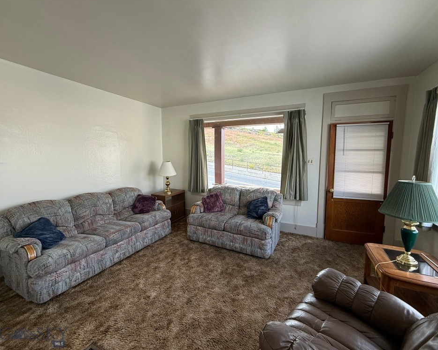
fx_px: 194
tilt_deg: -4.7
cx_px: 217
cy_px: 174
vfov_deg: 84.0
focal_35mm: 15
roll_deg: +0.1
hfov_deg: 96.8
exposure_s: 1/99
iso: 100
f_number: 2.2
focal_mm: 2.22
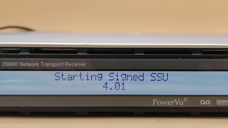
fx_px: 296
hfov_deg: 42.1
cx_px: 113
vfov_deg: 24.4
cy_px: 66
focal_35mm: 49
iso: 50
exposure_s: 1/120
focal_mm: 4.36
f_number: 1.8
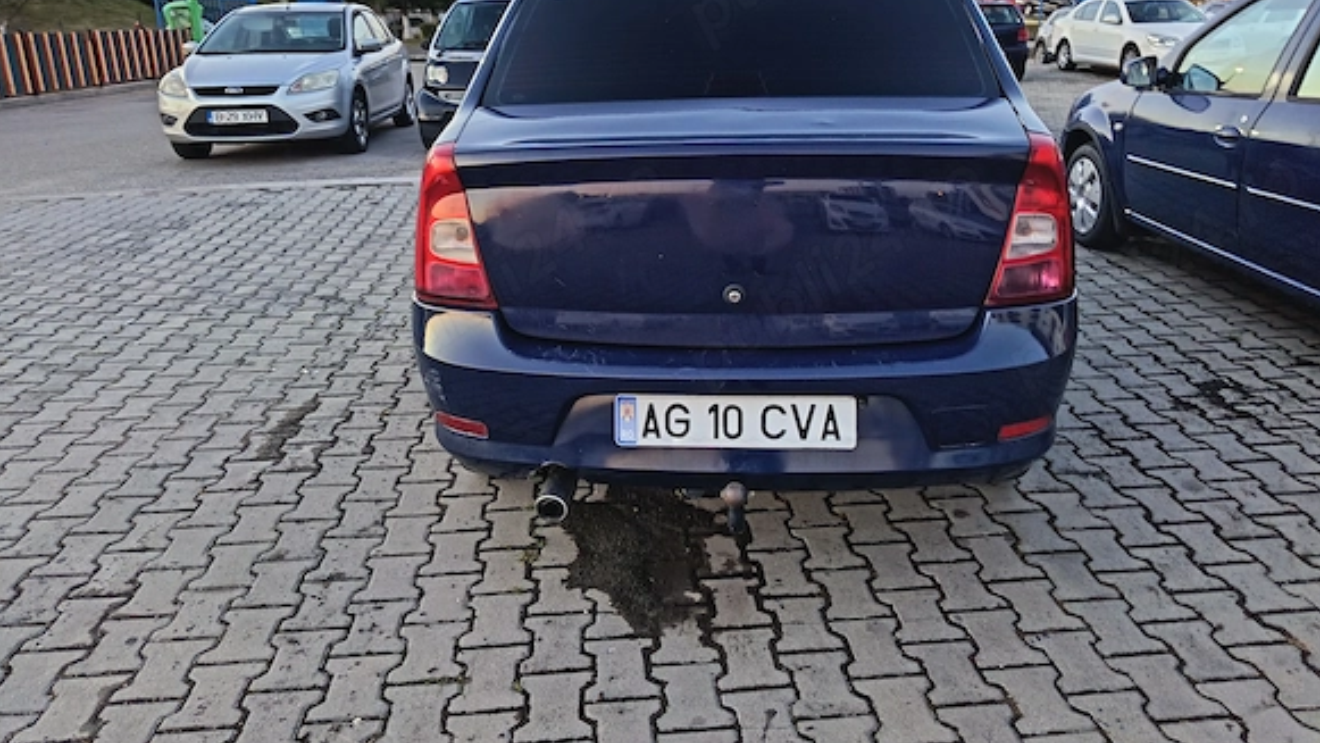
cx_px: 675
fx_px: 945
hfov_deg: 69.8
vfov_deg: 42.7
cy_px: 298
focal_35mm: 27
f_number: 1.75
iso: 1301
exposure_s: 1/33.3
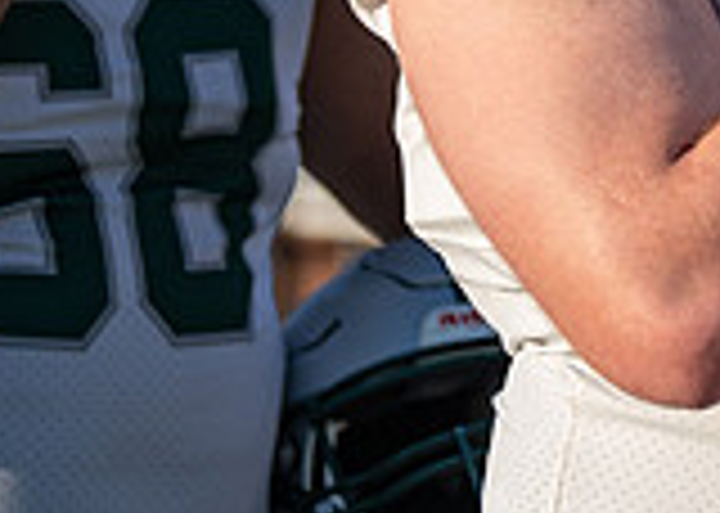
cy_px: -414
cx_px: 950
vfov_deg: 4.2
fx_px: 6906
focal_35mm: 338
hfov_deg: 5.9
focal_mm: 89
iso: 100
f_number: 2.8
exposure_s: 1/1600
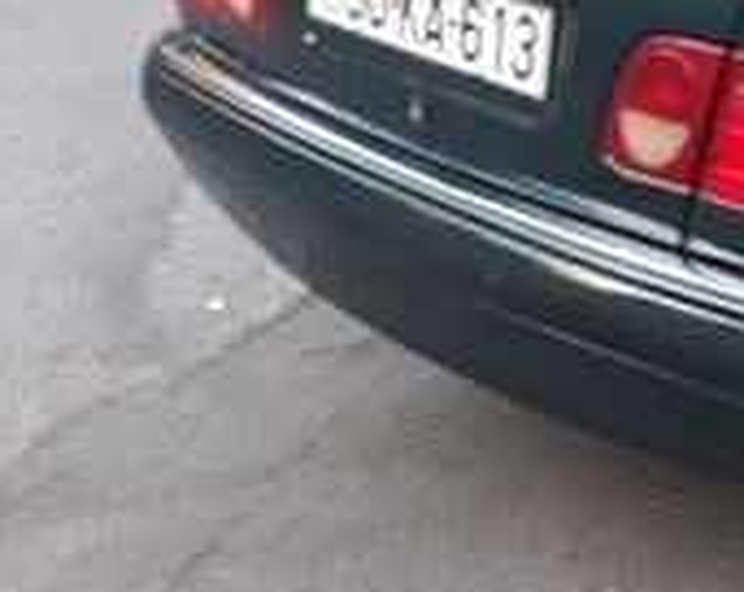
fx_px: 2241
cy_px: -250
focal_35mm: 102
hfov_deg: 15.9
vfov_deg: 14.2
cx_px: 1353
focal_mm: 3.6
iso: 50
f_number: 1.9
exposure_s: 1/33
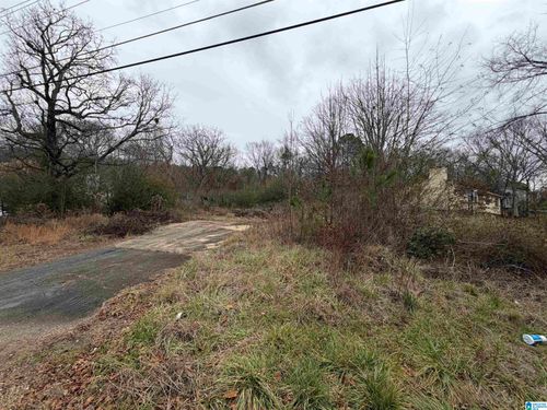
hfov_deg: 102.1
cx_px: 274
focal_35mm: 14
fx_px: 221
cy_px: 205
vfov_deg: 85.7
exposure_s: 1/502
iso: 50
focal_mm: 2.22
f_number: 2.2
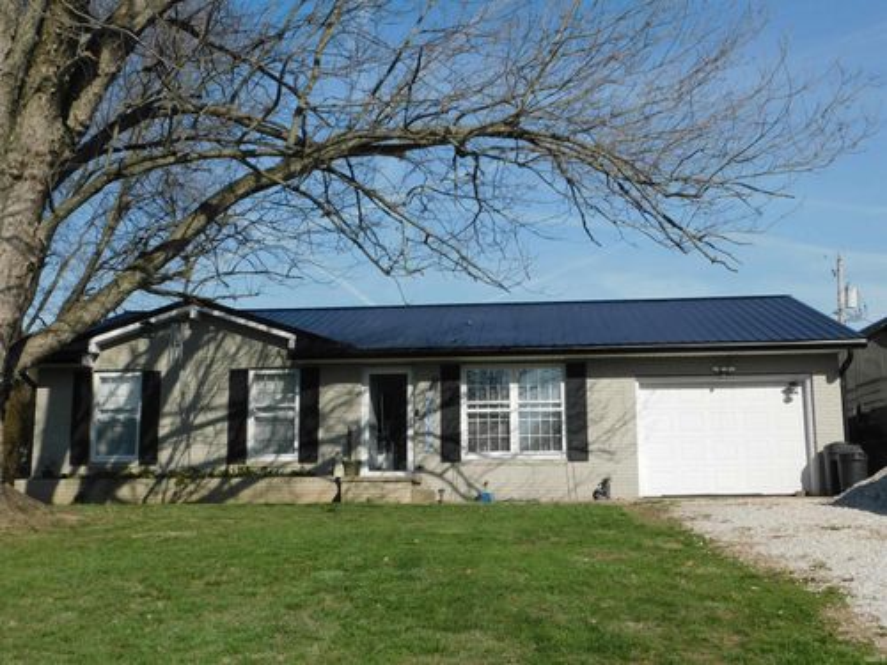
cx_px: 444
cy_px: 332
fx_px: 1025
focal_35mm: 40
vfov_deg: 36.0
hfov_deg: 46.8
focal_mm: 7.1
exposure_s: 1/1250
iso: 125
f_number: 3.6
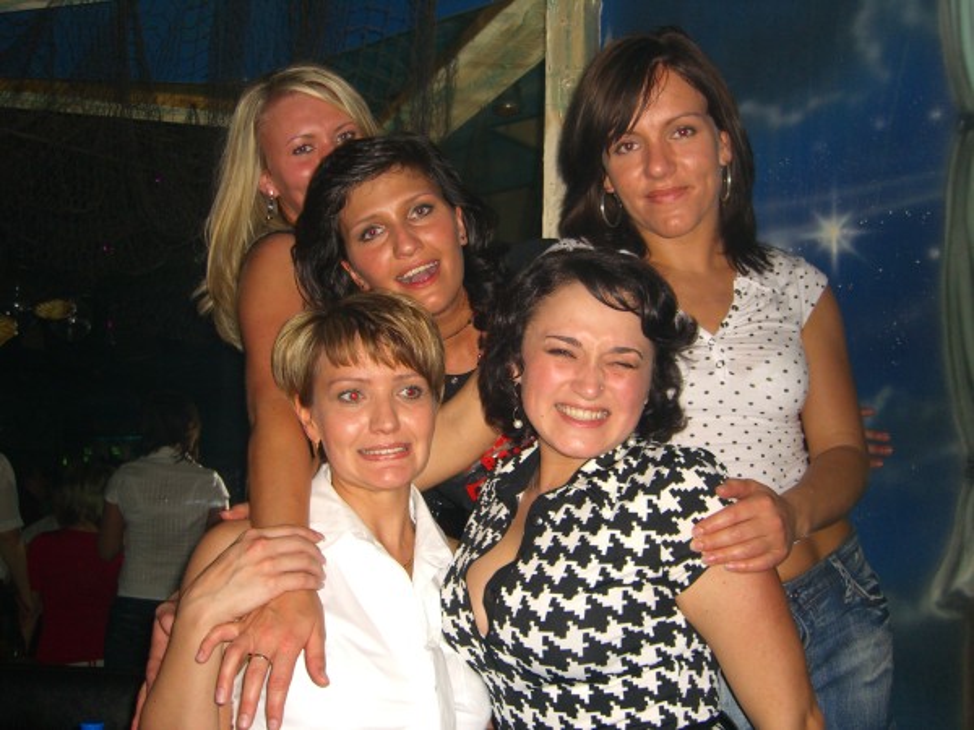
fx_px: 1069
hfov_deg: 49.0
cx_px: 487
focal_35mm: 38
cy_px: 365
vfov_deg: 37.7
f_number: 2.8
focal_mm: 7.9
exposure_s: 1/60
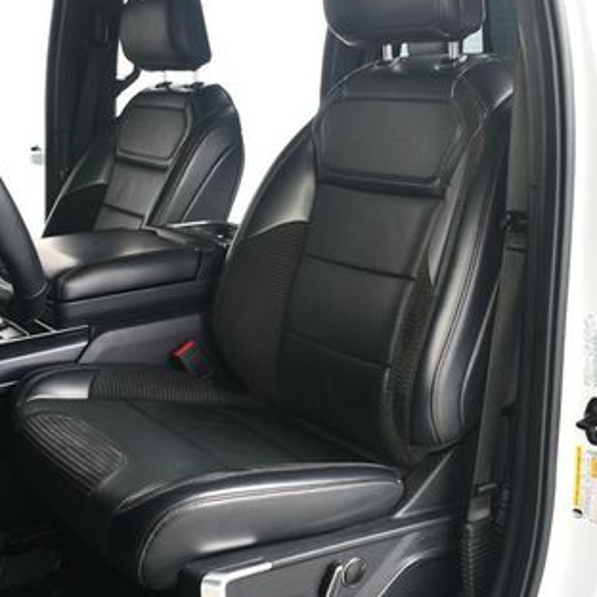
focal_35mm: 47
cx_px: 210
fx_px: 917
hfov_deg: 35.8
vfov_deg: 36.0
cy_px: 260
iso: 100
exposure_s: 1/160
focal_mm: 18
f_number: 4.5
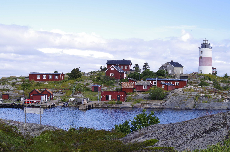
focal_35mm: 75
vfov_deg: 18.1
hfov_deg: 27.0
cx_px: 115
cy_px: 76
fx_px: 478
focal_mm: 50
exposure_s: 1/200
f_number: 11
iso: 200
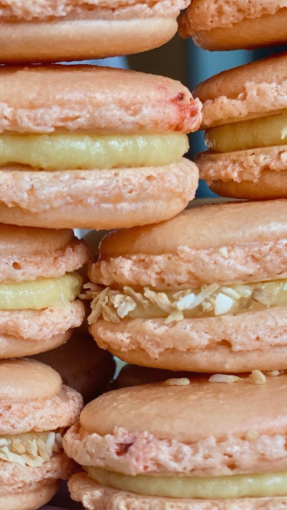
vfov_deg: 26.5
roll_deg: +2.6
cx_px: 182
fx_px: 1082
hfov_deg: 15.1
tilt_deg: -10.7
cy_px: 282
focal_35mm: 80
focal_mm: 6
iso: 80
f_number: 2
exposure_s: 1/120
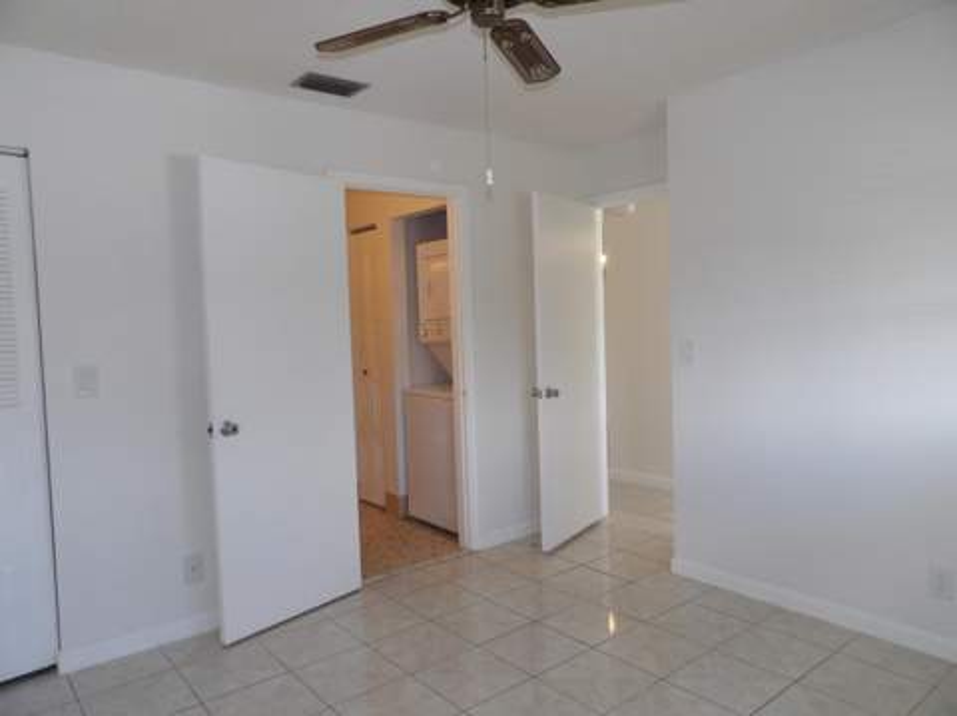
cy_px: 358
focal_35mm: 24
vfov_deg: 56.7
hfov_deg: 71.7
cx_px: 478
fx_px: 663
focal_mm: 4.3
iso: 200
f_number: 2.8
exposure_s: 1/60
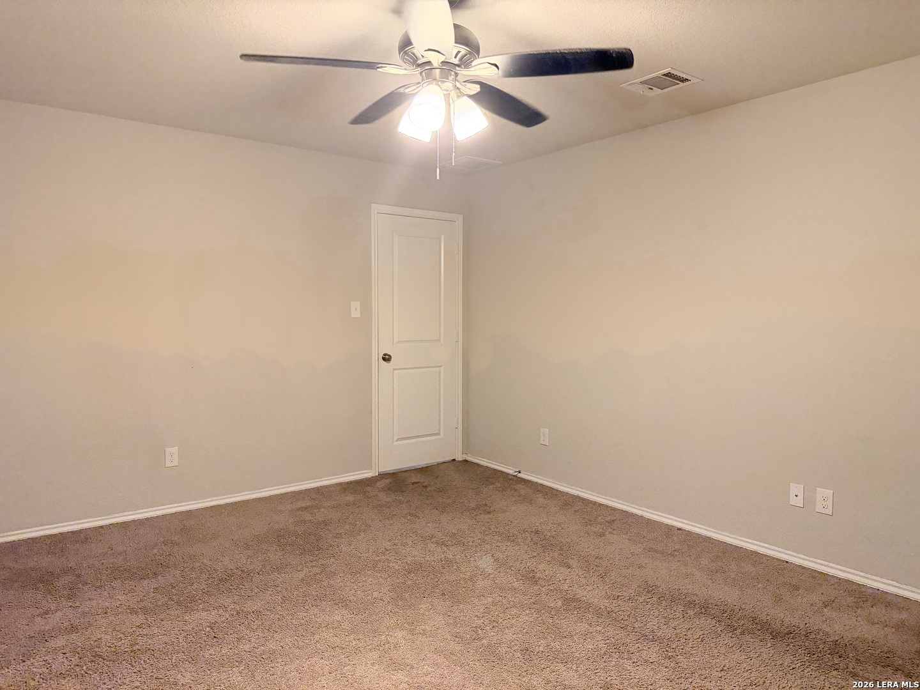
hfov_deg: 71.6
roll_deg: +1.0
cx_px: 460
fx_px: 638
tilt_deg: -4.3
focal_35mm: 24
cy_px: 345
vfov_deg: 56.8
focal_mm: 6.76
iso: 320
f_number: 1.78
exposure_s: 1/120
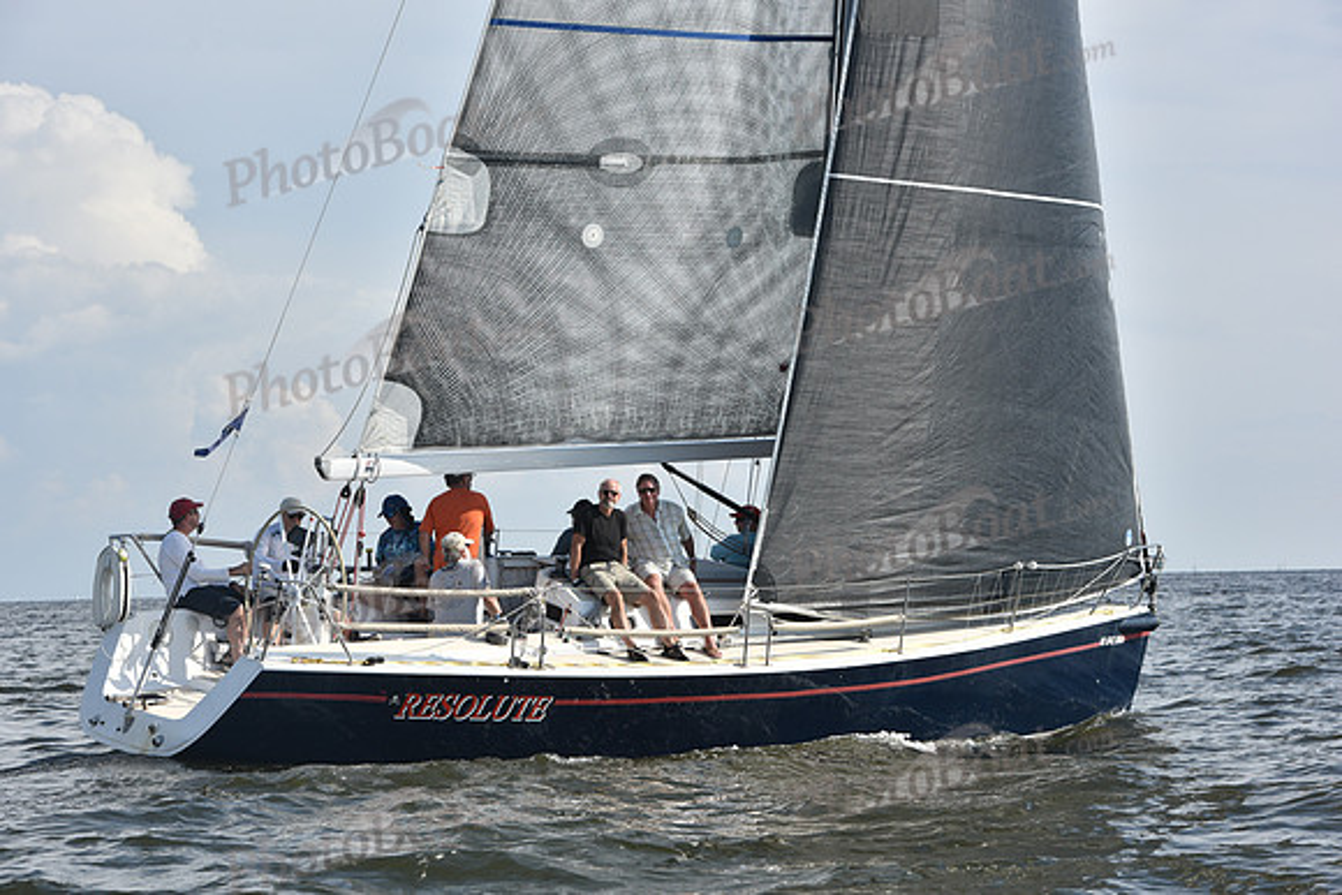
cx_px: 671
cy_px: 448
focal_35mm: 98
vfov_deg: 14.0
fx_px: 3654
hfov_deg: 20.8
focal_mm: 98
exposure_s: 1/1000
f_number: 9
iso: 250
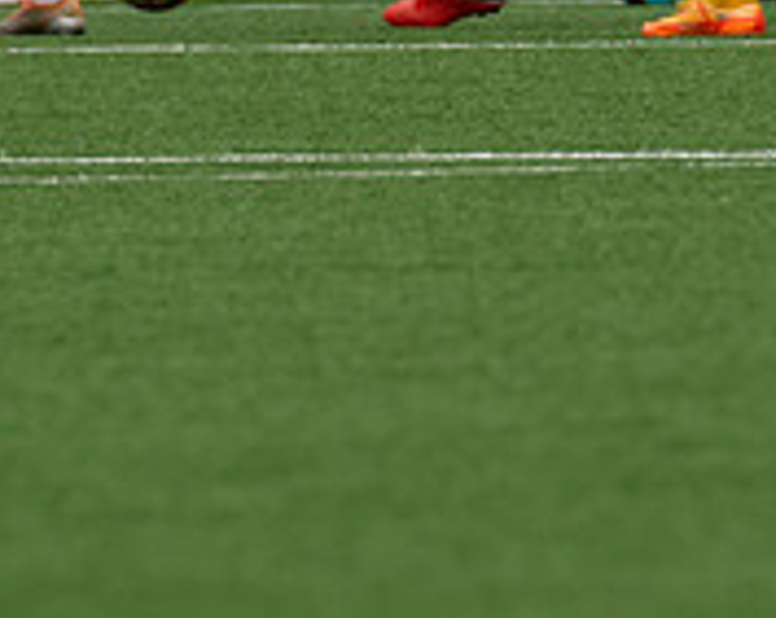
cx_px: 457
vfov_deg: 0.9
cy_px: -126
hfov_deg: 1.2
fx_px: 38543
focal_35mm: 1681
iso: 400
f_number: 4
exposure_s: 1/1600
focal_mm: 300
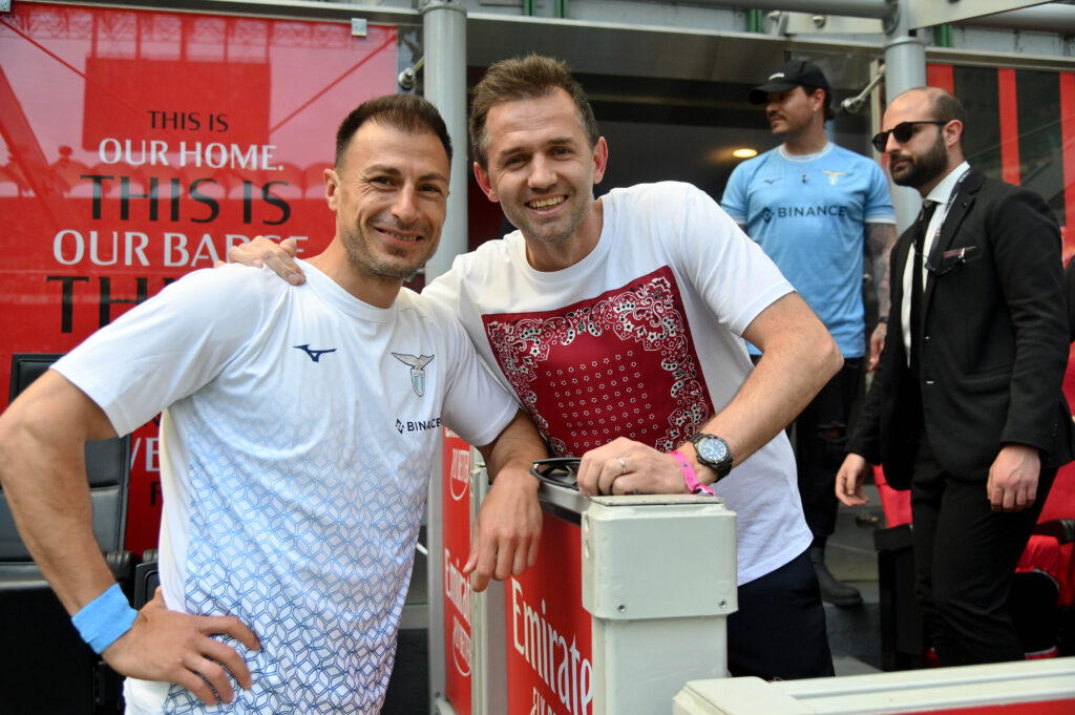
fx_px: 955
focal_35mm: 32
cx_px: 538
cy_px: 358
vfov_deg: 41.1
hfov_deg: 58.8
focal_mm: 32
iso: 1600
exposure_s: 1/5000
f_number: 4.5
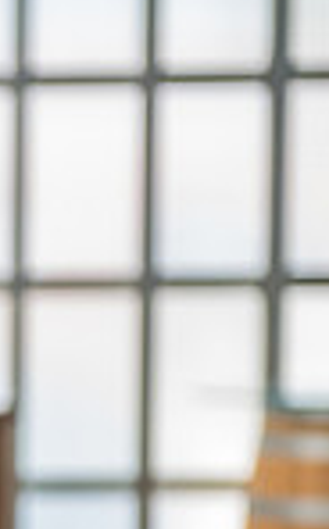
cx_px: -637
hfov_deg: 4.5
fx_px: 4033
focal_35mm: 280
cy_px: 549
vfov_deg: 7.5
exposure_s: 1/250
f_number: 2.8
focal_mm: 70
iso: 400
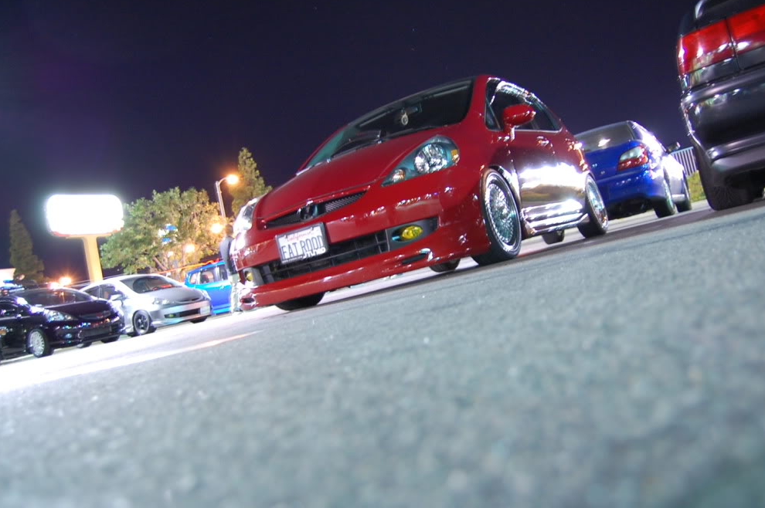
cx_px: 392
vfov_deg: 42.2
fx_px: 658
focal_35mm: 31
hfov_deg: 60.3
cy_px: 252
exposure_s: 1.8
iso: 800
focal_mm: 20
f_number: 3.8
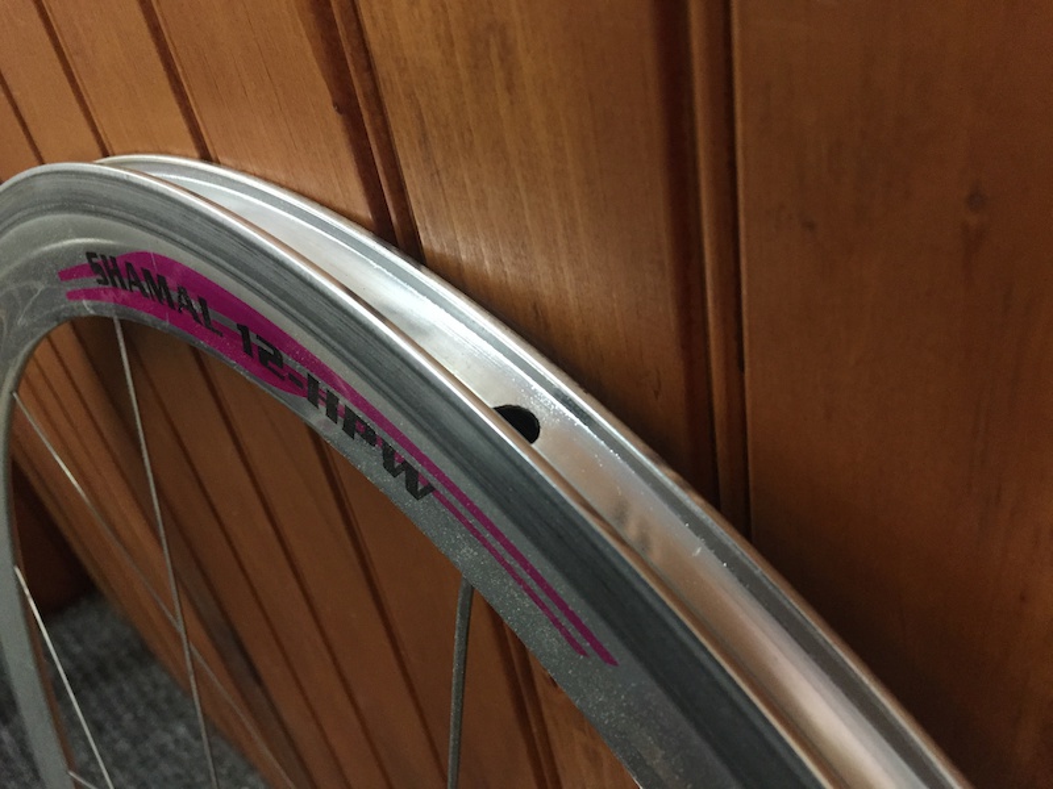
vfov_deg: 48.2
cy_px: 394
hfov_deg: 61.7
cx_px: 526
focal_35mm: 29
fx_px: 882
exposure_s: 1/30
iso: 200
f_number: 2.2
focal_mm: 4.15
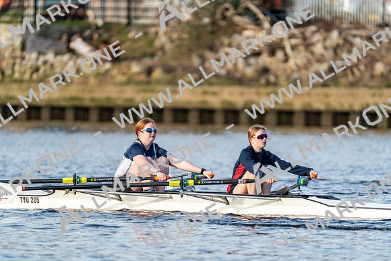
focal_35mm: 600
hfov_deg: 3.4
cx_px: 196
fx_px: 6518
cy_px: 130
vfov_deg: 2.3
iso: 1250
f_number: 6.3
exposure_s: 1/2000
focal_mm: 600
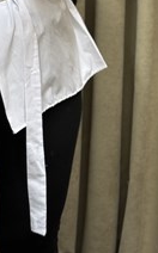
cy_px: -57
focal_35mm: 128
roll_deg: -0.7
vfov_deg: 15.7
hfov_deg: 10.2
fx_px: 884
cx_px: 60
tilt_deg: -15.2
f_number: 1.78
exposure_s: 1/121
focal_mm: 6.76
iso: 50
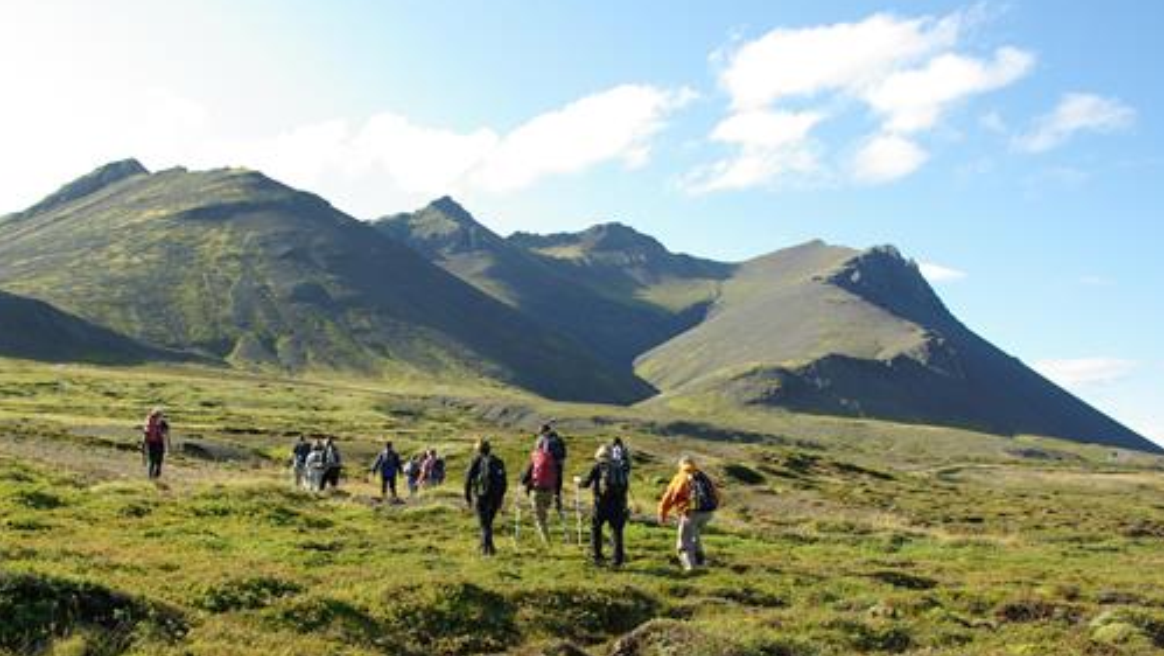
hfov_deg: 58.0
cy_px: 378
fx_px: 1050
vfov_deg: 34.6
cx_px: 548
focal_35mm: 34
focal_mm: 18
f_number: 6.7
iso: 100
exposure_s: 1/180
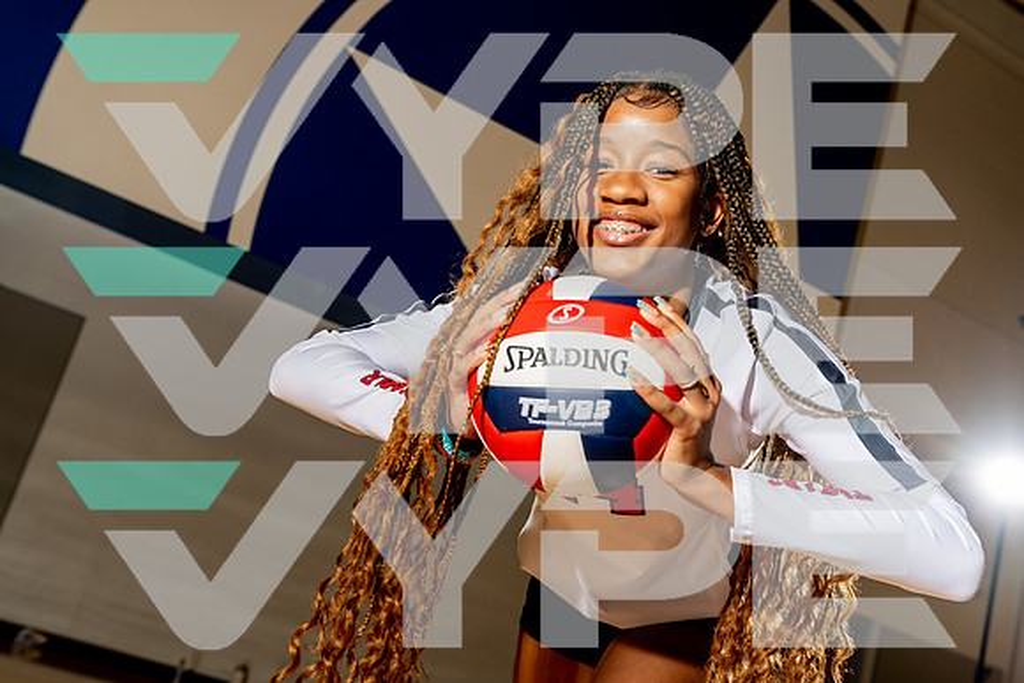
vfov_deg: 33.4
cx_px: 512
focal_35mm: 40
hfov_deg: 48.4
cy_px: 342
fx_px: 1138
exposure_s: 1/250
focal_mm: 40
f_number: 5.6
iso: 250
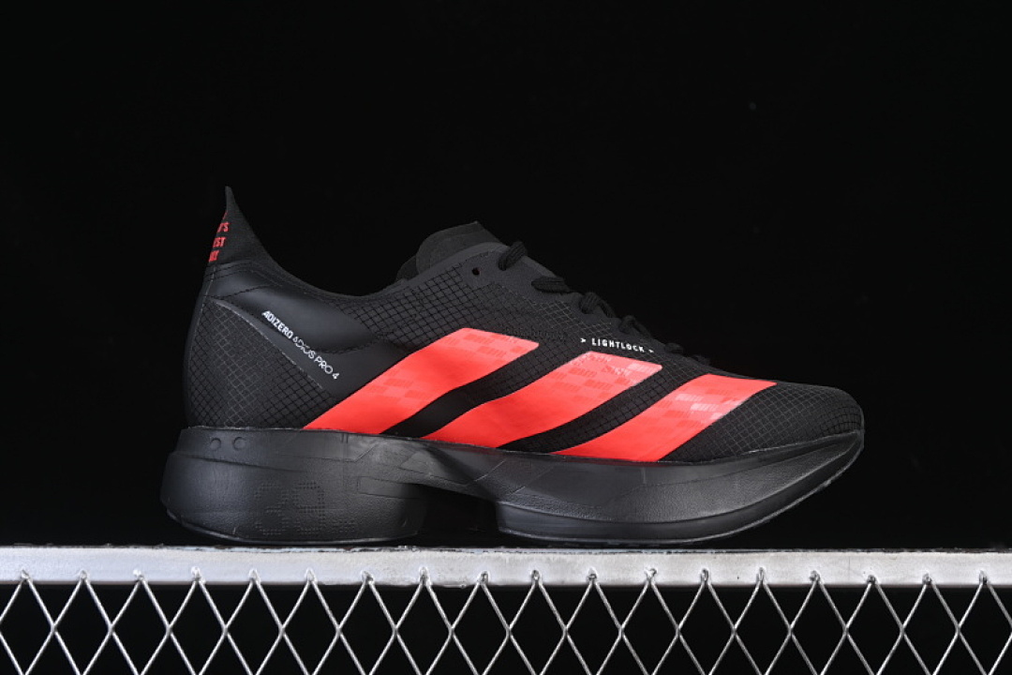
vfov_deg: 18.2
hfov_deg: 27.0
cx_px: 506
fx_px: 2108
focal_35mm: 75
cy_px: 338
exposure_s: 1/60
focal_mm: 50
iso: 160
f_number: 6.3
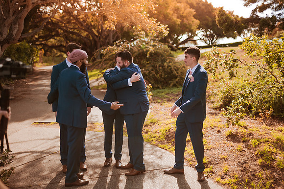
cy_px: 94
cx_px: 142
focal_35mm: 35
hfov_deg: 54.5
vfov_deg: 37.8
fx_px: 276
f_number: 1.4
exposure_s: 1/5000
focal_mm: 35
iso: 320
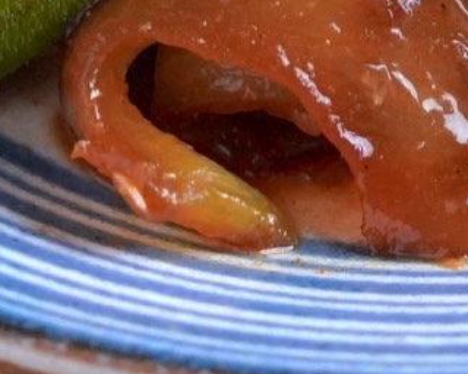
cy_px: -347
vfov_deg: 3.7
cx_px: 418
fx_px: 5679
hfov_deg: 4.7
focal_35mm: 410
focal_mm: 70
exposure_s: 1/250
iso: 6400
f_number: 6.3
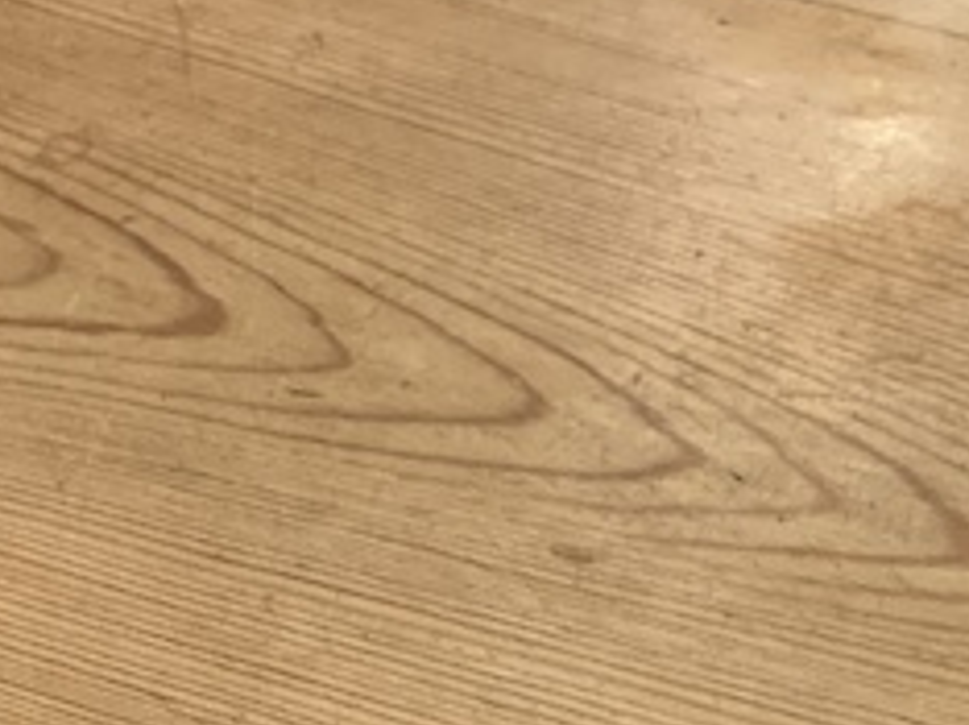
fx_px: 2489
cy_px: 783
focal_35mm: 89
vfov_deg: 16.1
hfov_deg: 22.0
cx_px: 340
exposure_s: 1/50
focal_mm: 4.25
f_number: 1.8
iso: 400
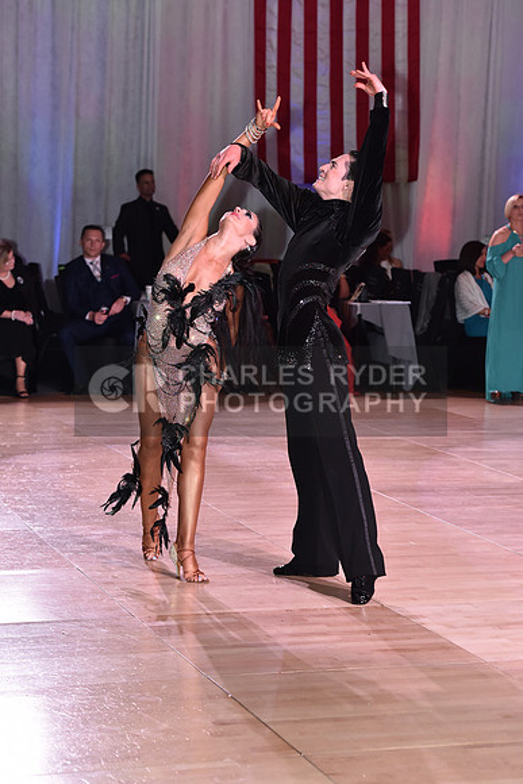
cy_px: 392
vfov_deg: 20.8
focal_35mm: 98
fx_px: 2134
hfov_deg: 14.0
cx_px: 262
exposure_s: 1/250
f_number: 5
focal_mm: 98
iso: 1600
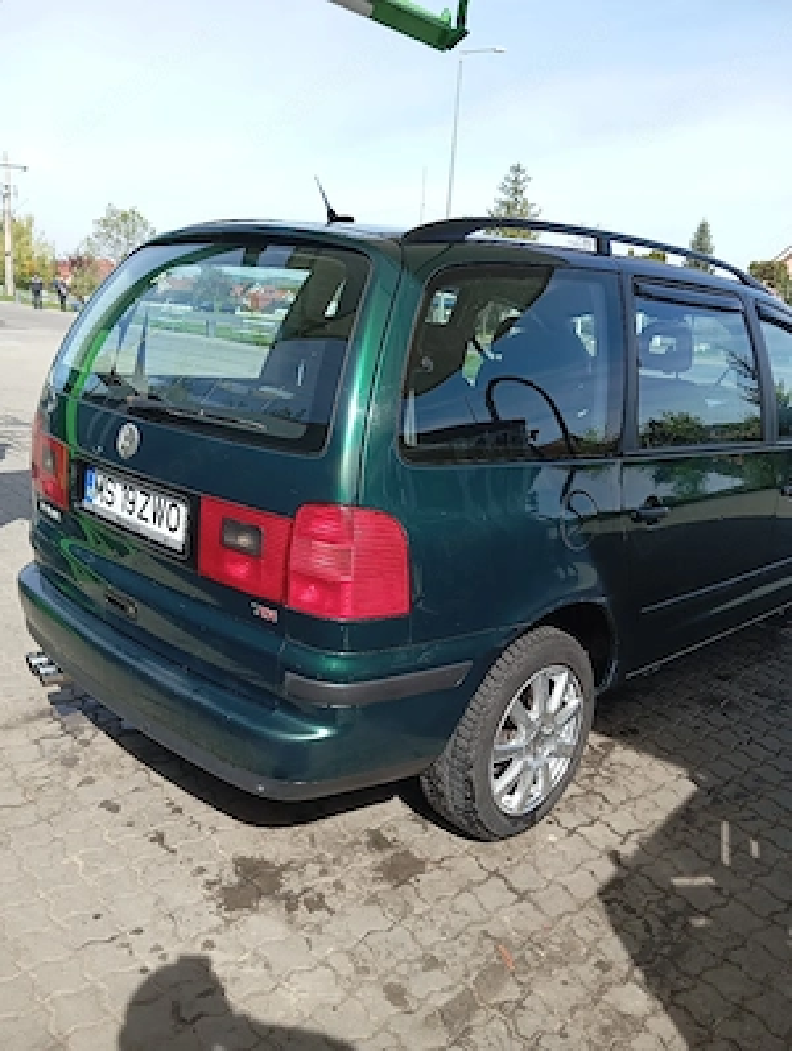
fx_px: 851
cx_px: 396
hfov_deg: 49.9
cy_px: 526
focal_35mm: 28
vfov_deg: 63.4
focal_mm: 4.22
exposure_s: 1/400
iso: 111
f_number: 1.8
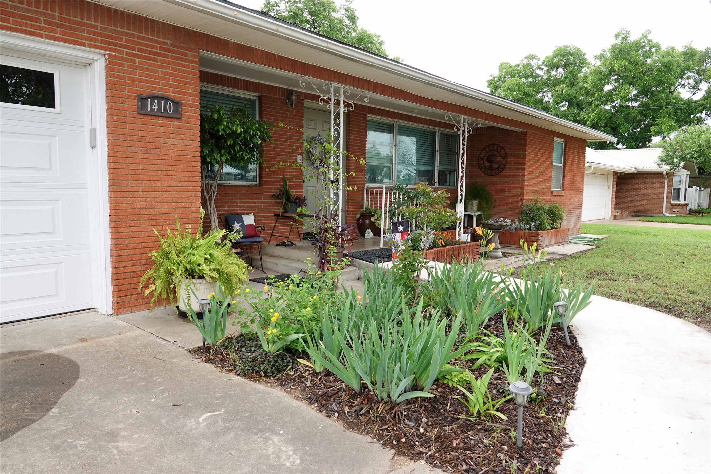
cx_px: 356
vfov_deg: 53.1
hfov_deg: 73.7
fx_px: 474
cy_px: 237
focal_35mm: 24
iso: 100
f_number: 2.4
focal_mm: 8.8
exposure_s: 1/200
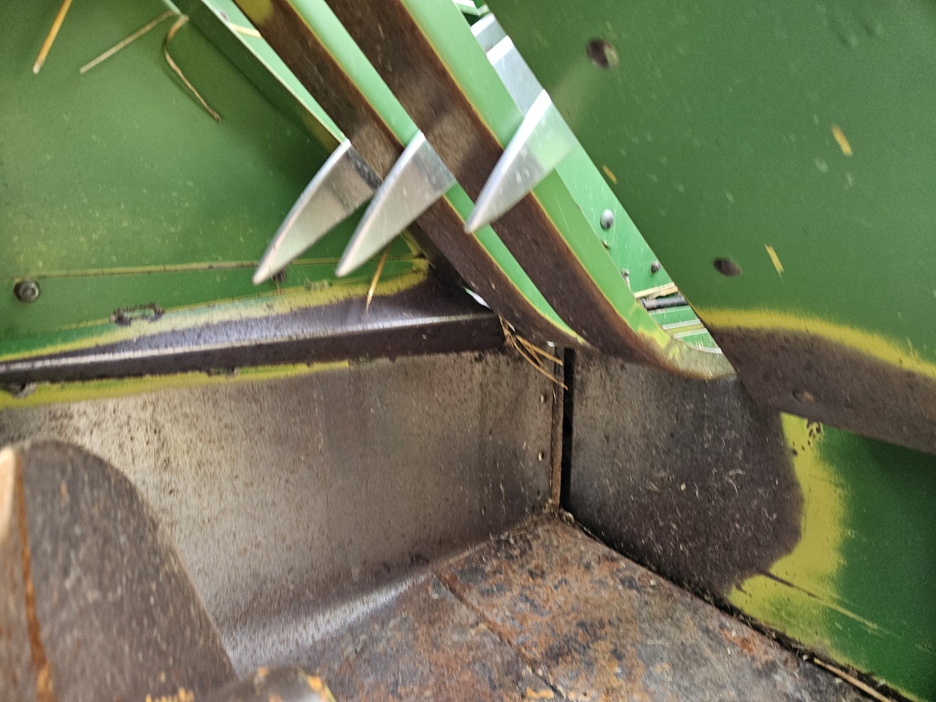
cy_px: 351
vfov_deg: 58.9
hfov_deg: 73.9
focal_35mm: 23
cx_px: 468
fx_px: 622
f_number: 1.8
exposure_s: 1/100
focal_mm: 5.4
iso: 80
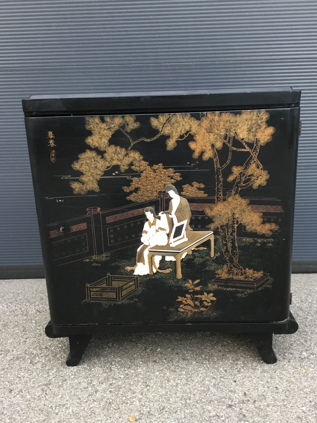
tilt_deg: -14.8
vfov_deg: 52.5
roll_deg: +1.2
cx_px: 166
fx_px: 427
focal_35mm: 35
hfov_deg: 40.7
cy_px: 233
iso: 64
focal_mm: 3.3
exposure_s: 1/33
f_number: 2.4
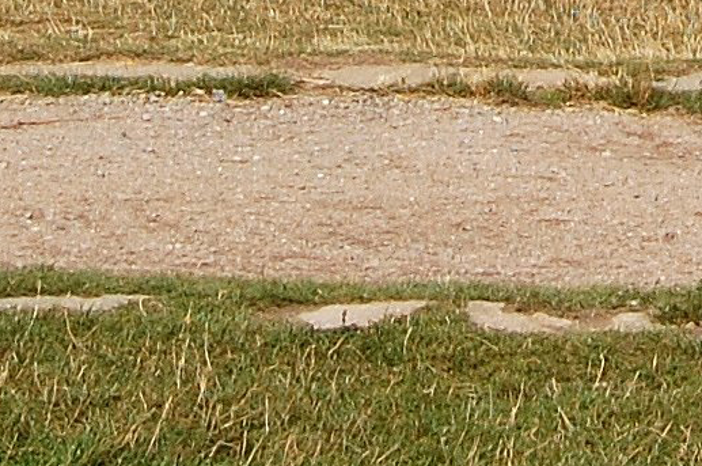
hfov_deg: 10.2
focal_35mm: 201
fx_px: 3912
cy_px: -755
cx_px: 691
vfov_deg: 6.4
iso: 200
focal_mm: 23
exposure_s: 1/400
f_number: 13
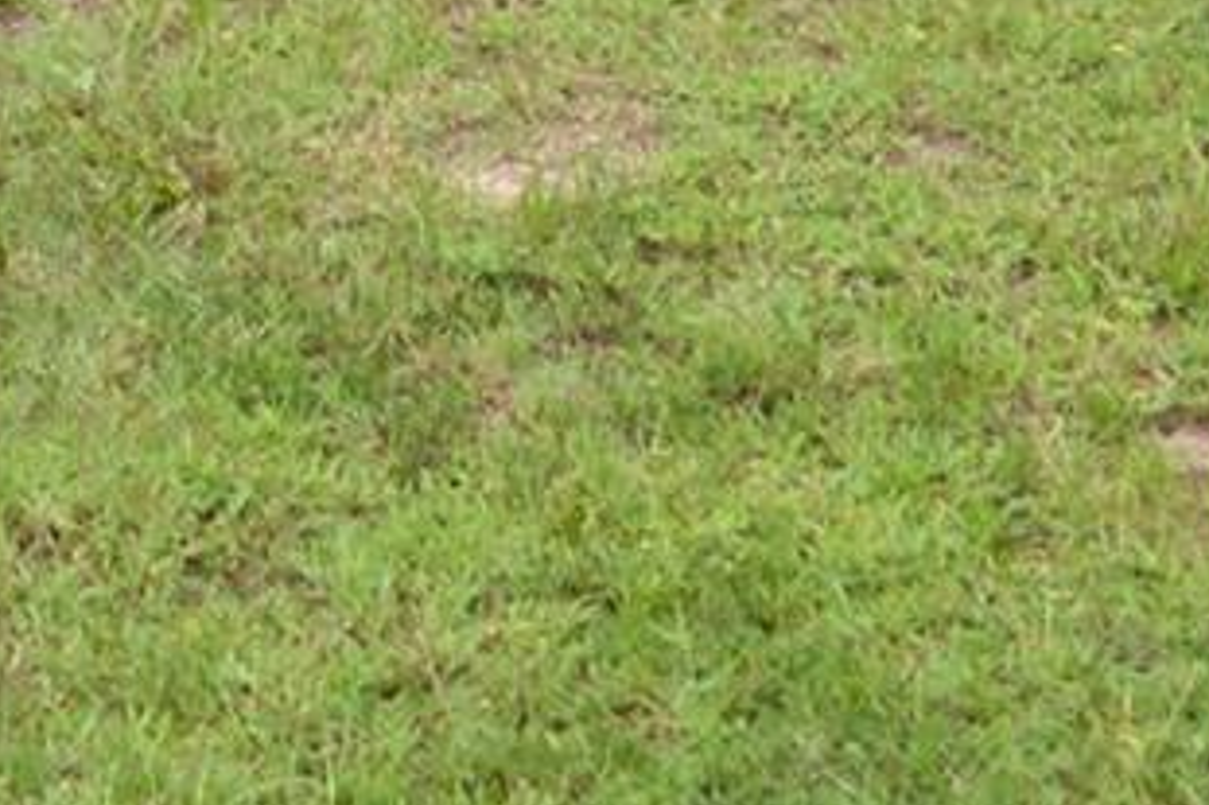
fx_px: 4665
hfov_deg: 14.5
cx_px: -47
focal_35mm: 139
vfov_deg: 9.0
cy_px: -1011
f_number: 5.6
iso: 360
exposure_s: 1/125
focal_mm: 18
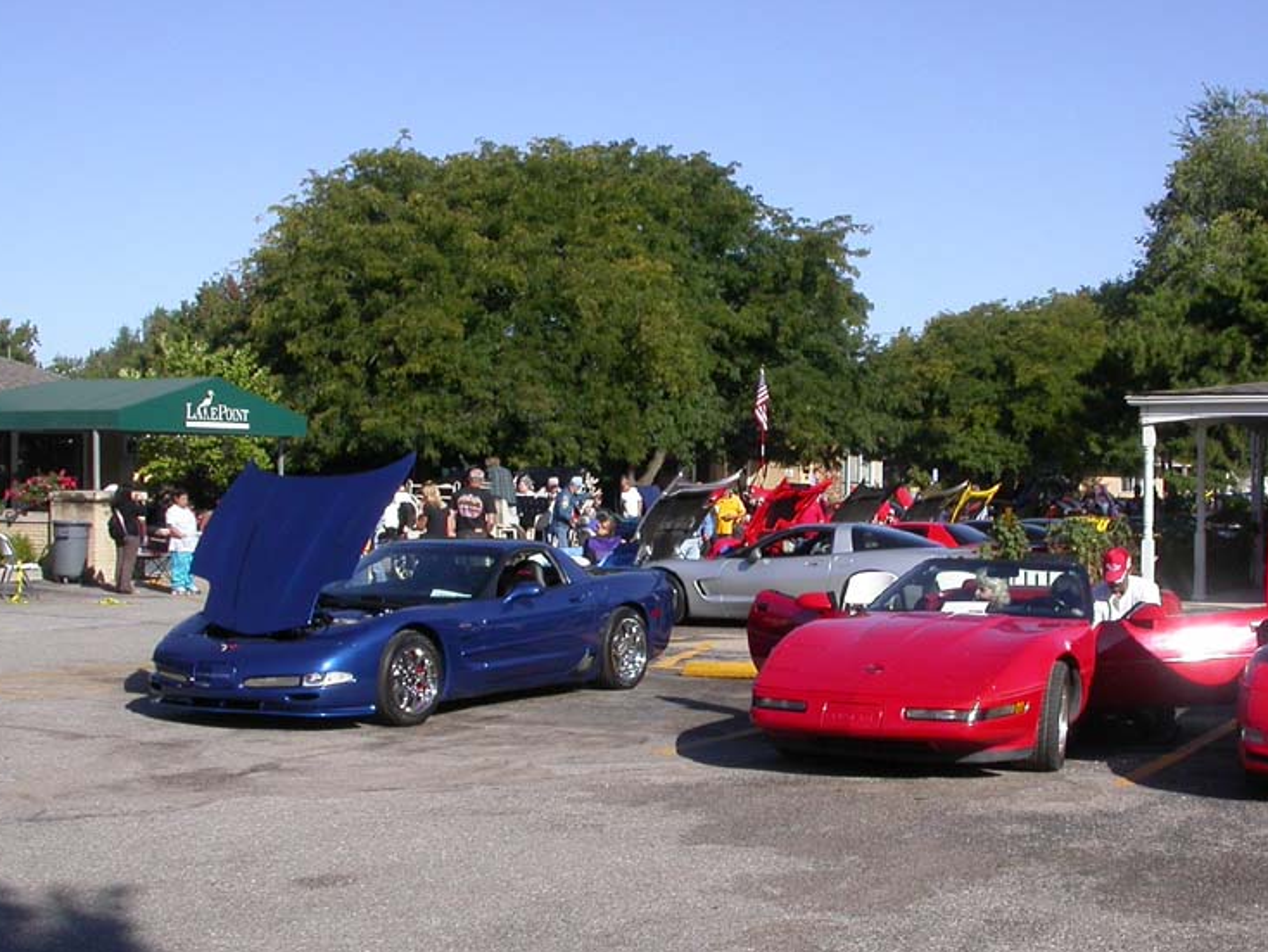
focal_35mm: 53
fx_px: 1942
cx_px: 748
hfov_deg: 36.1
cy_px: 548
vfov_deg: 27.5
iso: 100
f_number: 6.7
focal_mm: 7.85
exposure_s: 1/368
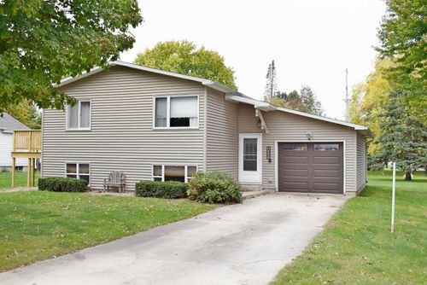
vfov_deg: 36.9
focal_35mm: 36
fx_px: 427
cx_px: 214
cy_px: 142
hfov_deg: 53.1
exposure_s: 1/200
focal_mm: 24
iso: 100
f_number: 7.1
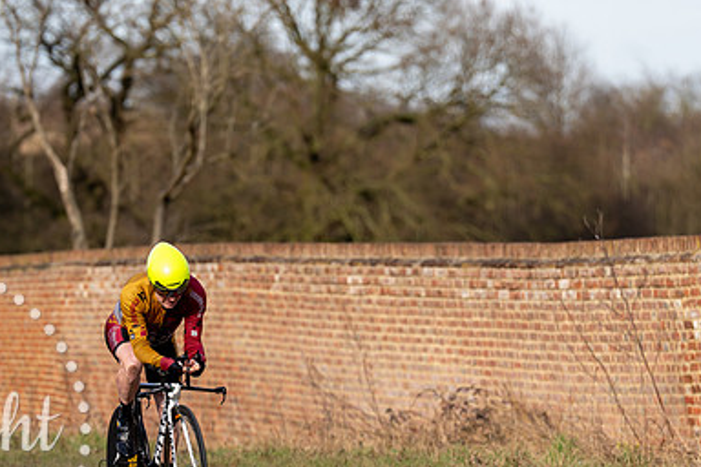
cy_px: 338
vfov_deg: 4.7
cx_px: 203
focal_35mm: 293
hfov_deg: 7.0
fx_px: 5705
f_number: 3.5
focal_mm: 194
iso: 100
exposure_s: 1/800
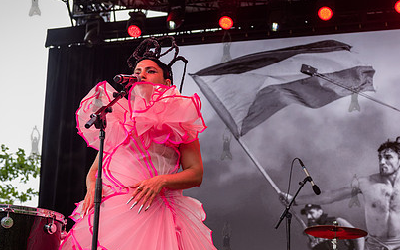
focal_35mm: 66
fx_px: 720
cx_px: 238
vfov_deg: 19.7
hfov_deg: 31.0
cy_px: 143
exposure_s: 1/400
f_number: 3.5
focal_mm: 42
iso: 1000
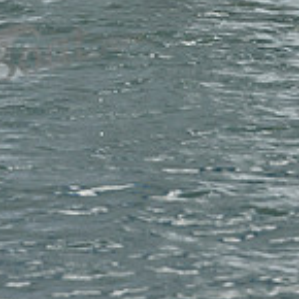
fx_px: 4818
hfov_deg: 3.6
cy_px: -278
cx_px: 253
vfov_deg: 3.5
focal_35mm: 493
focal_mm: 145
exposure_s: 1/1000
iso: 320
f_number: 11
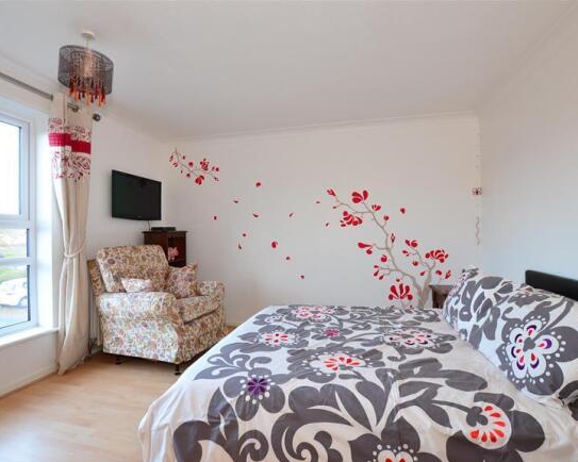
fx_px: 291
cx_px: 279
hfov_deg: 89.6
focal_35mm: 17
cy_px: 232
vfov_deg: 76.9
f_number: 5
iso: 200
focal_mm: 10
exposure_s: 1/10
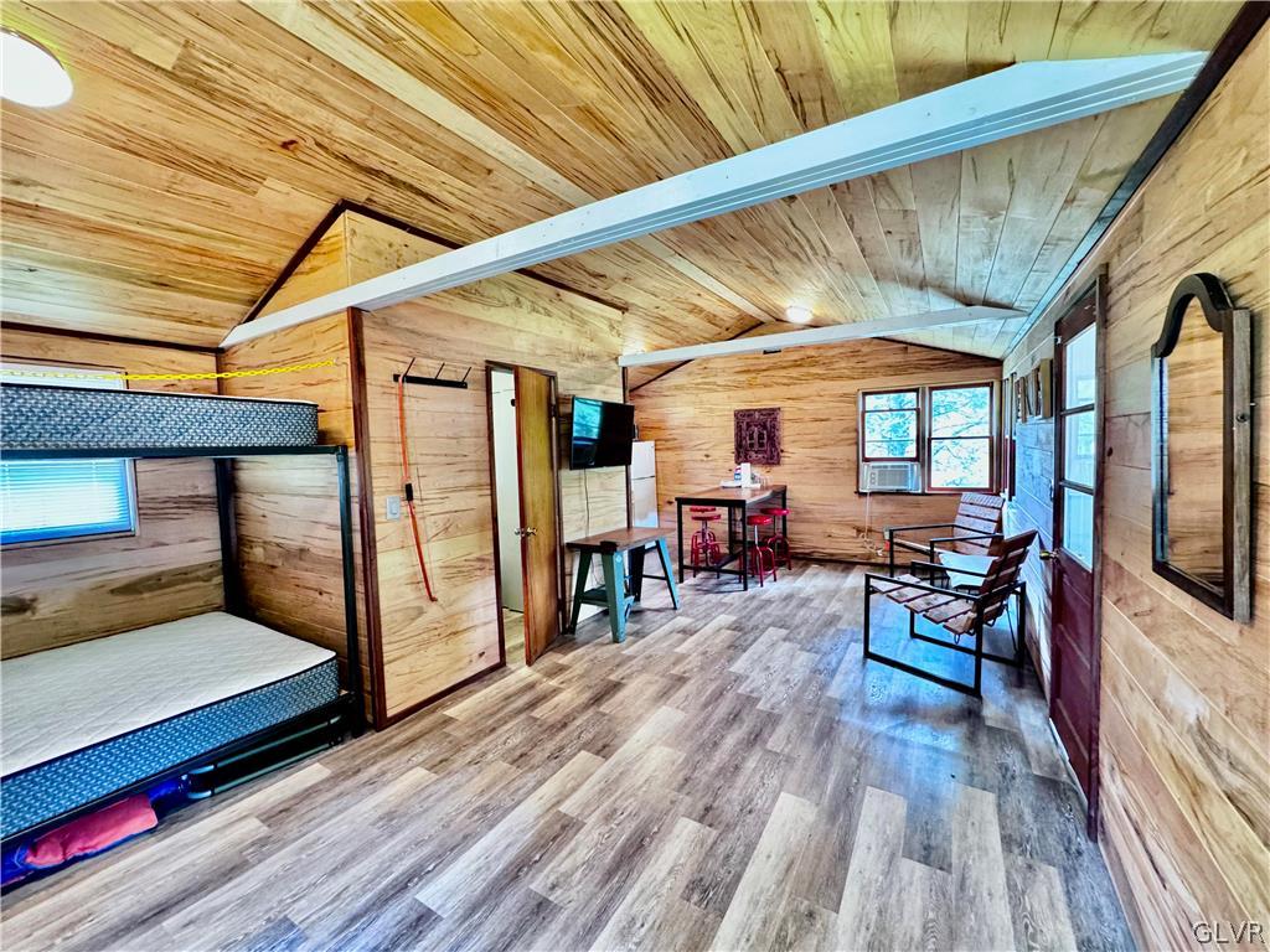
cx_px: 635
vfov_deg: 85.7
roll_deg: +2.2
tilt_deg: -2.6
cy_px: 476
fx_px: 514
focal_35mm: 14
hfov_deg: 102.1
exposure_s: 1/60
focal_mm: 2.22
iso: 640
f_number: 2.2
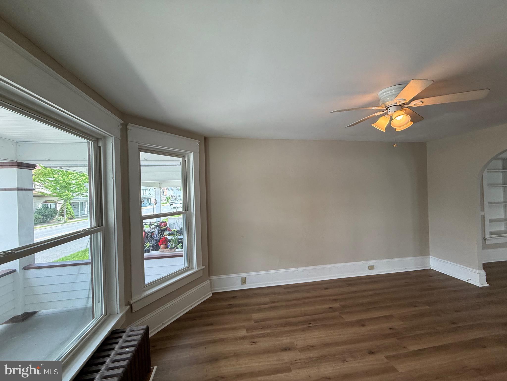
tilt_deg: +0.5
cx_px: 254
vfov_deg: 85.7
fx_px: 205
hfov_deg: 102.1
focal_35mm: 14
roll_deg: +1.7
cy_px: 190
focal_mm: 2.22
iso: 160
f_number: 2.2
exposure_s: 1/120
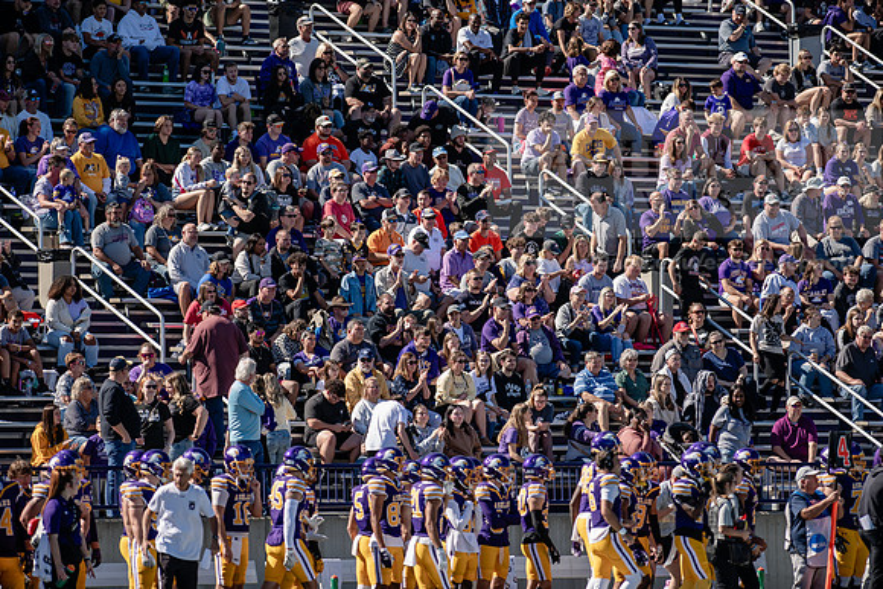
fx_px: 7360
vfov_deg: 4.6
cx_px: 442
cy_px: 294
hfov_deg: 6.9
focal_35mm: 300
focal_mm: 300
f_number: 3.5
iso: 160
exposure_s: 1/1250
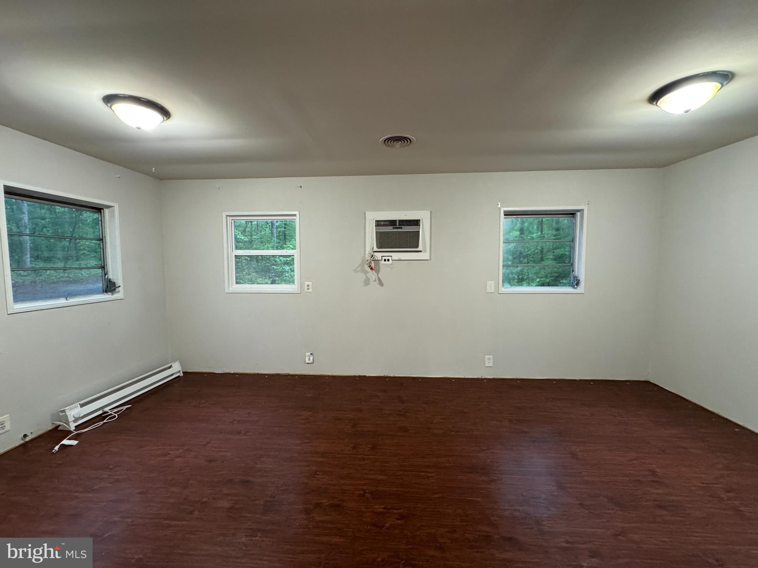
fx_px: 307
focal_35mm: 14
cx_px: 379
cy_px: 284
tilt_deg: -3.9
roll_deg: +0.9
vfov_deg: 85.7
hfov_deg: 102.1
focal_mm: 2.22
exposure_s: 1/60
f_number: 2.2
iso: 320
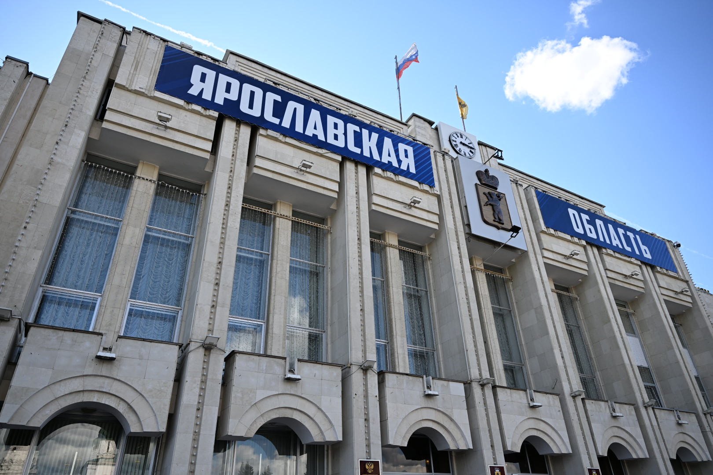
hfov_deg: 73.7
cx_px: 356
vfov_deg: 53.1
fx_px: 475
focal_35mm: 24
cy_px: 238
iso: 200
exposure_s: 1/1000
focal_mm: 24
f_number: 4
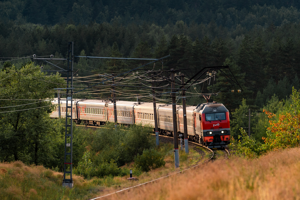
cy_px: 100
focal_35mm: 220
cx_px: 150
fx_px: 1833
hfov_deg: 9.4
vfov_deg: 6.2
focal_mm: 220
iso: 400
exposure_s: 1/400
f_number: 7.1
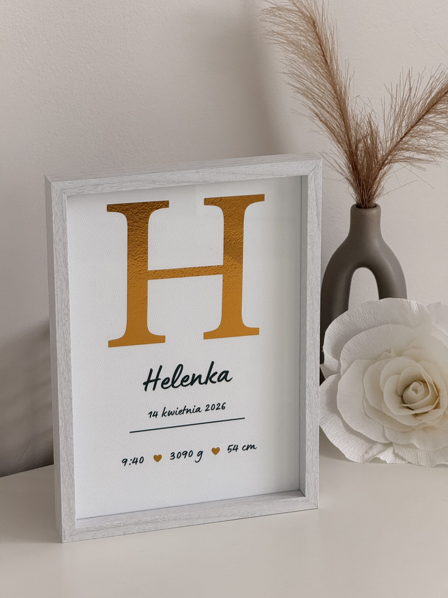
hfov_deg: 12.3
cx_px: 224
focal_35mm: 120
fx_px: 2071
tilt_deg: -19.2
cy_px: 299
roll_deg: -0.1
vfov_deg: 16.4
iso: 160
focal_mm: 15.66
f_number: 2.8
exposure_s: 1/99
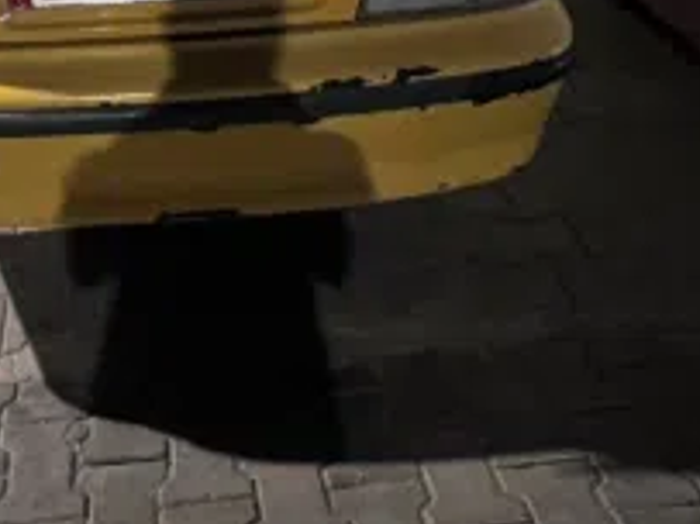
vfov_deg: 33.0
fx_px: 829
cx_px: 176
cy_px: 38
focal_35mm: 41
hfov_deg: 44.3
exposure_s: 1/34
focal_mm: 1.57
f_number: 1.8
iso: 1250
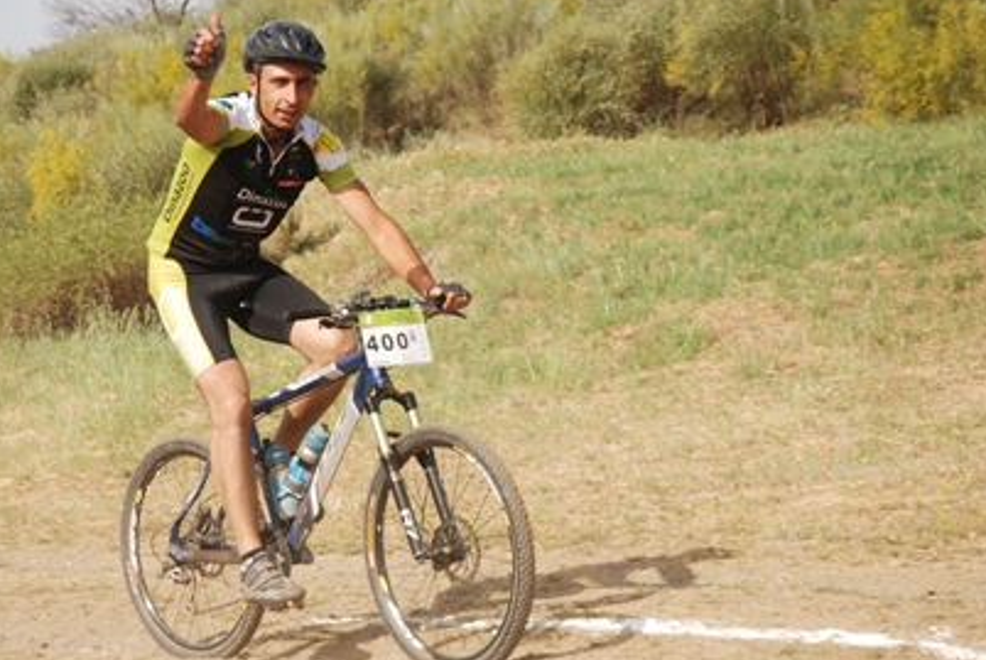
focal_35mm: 117
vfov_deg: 11.7
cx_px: 446
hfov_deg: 17.5
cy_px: 341
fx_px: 3208
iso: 180
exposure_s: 1/500
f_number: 5.6
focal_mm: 70
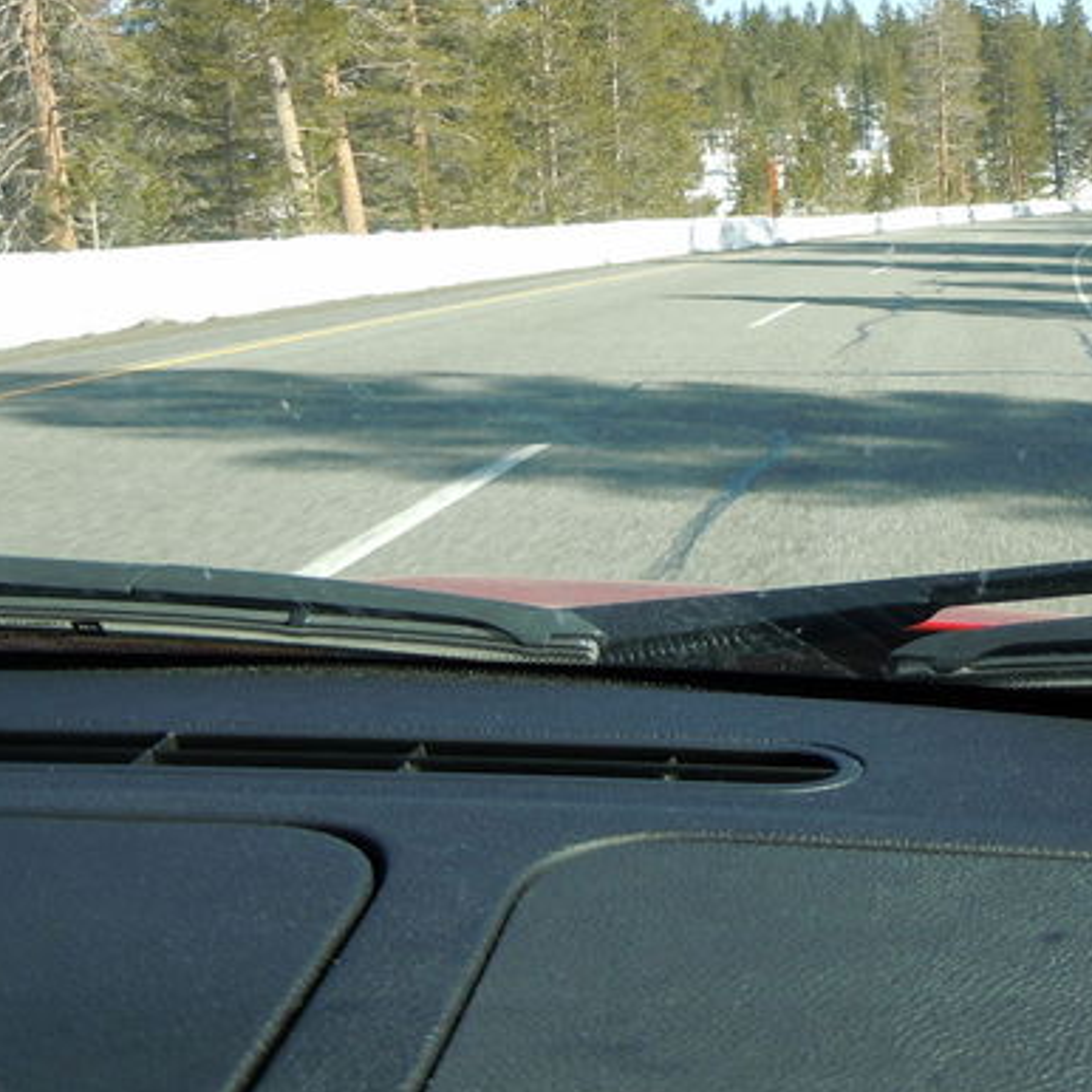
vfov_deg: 30.7
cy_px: 320
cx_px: 891
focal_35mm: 55
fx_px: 1963
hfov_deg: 30.3
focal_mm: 5.4
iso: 100
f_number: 3.5
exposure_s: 1/320
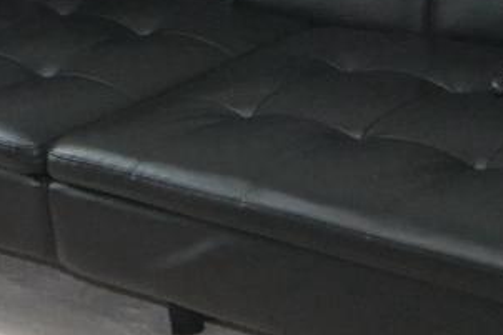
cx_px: -207
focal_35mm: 154
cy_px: -118
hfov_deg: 12.8
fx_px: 2150
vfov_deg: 8.7
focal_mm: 16
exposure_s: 1/80
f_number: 5
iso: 800
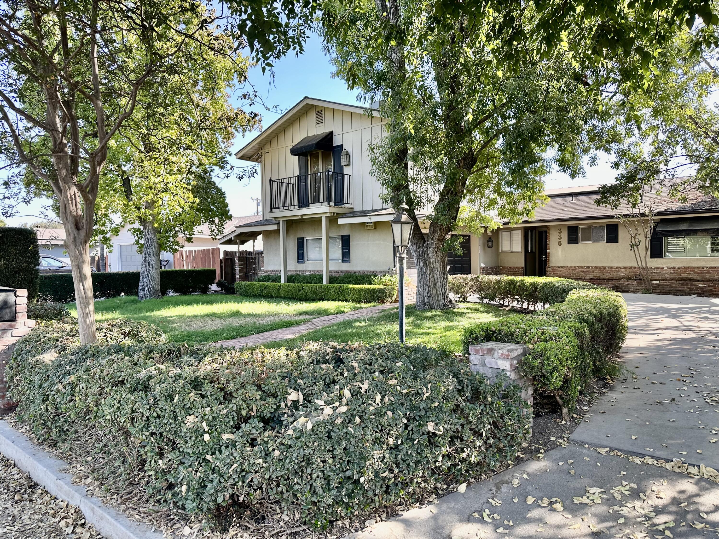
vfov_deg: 56.8
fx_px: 498
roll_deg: +1.2
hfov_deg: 71.6
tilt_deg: -2.4
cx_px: 360
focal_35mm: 24
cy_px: 270
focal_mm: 6.86
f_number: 1.78
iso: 80
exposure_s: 1/379
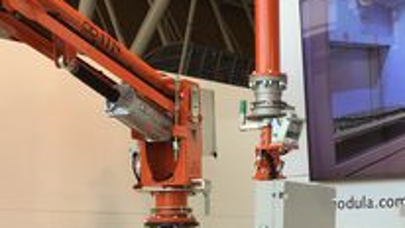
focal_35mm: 82
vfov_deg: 14.5
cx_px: 274
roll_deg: +0.7
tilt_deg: +0.4
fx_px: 881
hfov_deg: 25.7
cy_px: 230
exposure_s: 1/50
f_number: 2.4
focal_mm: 3.3
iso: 32
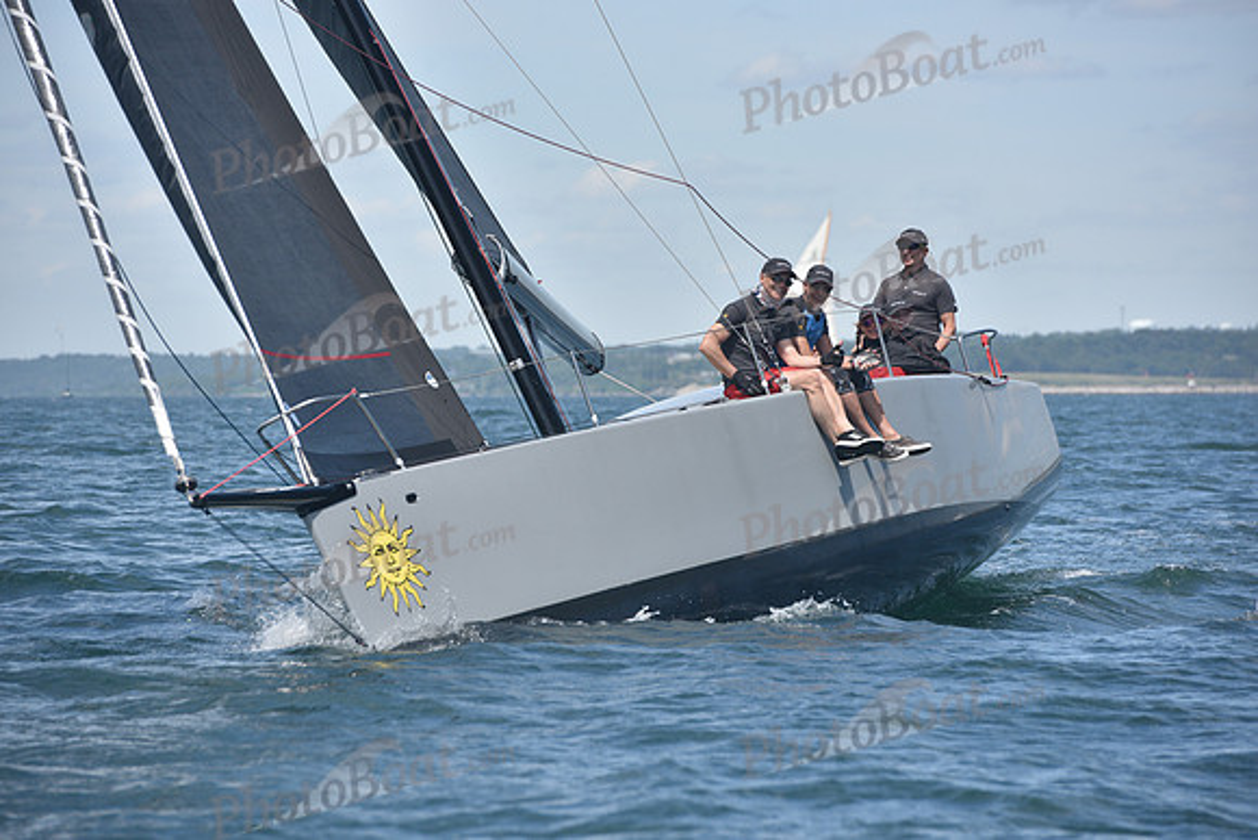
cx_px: 629
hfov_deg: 10.3
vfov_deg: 6.9
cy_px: 420
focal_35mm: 200
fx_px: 6990
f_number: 6.3
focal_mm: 200
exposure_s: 1/800
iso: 320
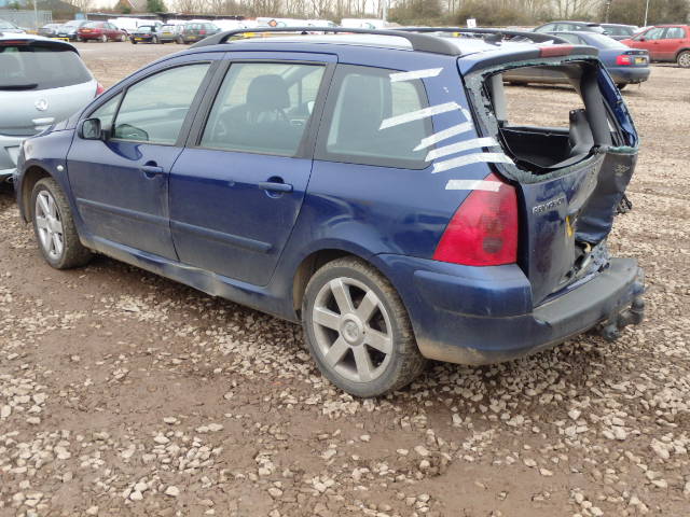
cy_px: 258
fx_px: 757
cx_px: 345
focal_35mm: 38
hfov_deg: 49.0
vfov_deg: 37.7
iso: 250
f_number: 4.6
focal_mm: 6.8
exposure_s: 1/40
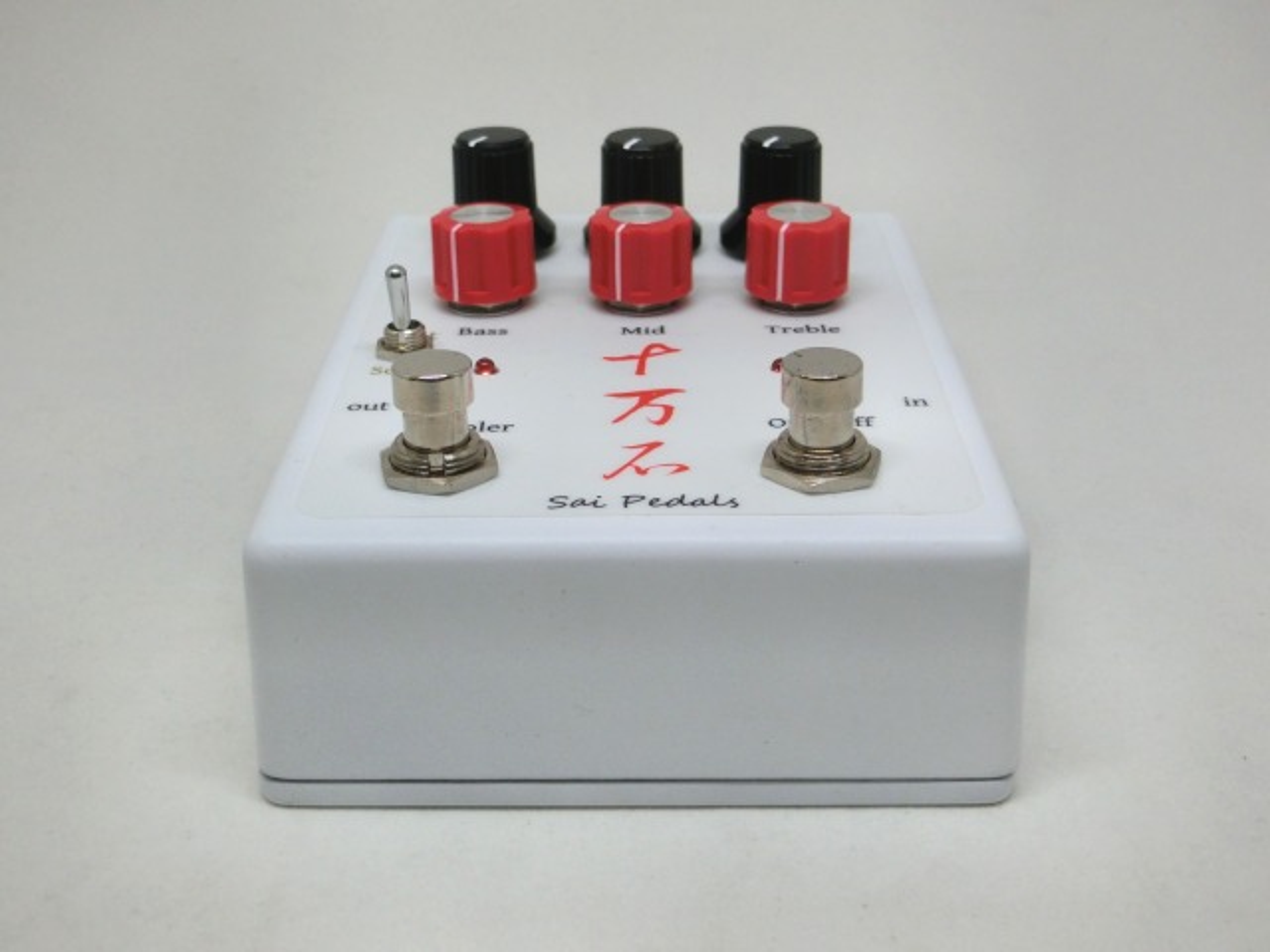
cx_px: 635
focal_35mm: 52
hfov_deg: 36.8
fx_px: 1908
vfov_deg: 28.0
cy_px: 476
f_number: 4.7
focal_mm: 9.3
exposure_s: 1/125
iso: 160
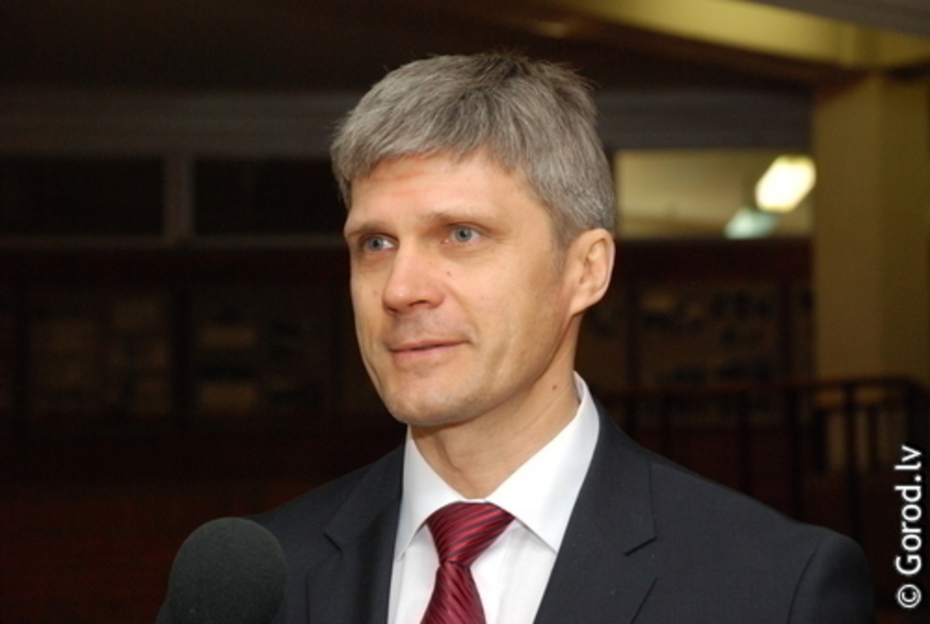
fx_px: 3105
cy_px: 312
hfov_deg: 17.0
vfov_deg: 11.5
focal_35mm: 120
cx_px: 465
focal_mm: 80
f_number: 5.6
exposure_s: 1/90
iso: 1000
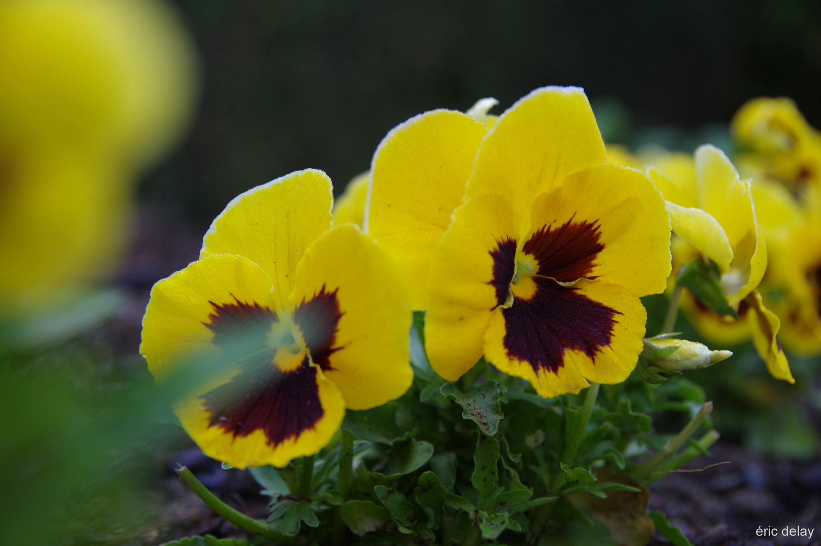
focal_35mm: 72
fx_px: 1641
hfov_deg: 28.1
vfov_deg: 18.9
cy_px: 273
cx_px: 410
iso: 200
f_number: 4.5
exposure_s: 1/100
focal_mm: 48
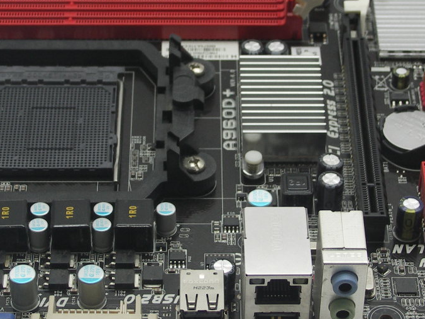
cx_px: 228
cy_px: 159
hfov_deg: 17.0
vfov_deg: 12.8
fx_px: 1424
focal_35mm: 116
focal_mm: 12.7
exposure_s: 1/40
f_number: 3.2
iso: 80
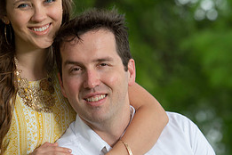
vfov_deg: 4.4
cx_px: 79
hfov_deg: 6.6
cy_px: 71
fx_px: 2004
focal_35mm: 311
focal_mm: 140
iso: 125
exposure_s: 1/125
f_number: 5.6
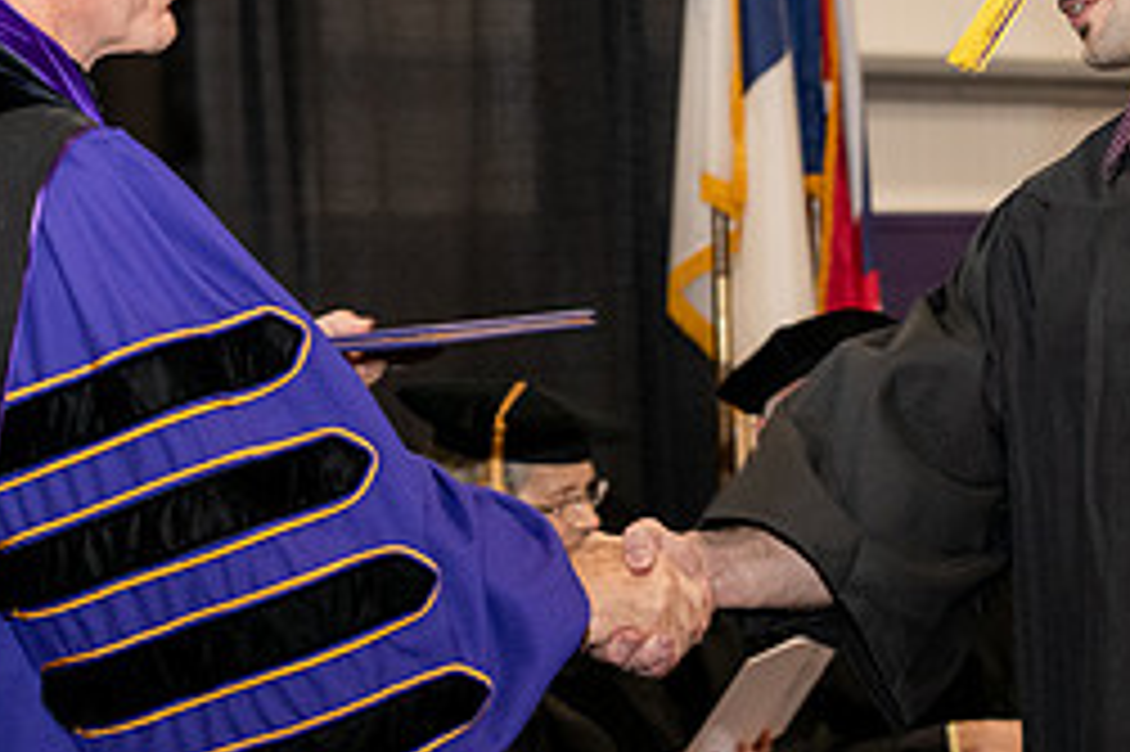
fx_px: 5081
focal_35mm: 162
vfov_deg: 8.5
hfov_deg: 12.7
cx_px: 698
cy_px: 259
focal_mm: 70
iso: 2000
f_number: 5
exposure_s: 1/200
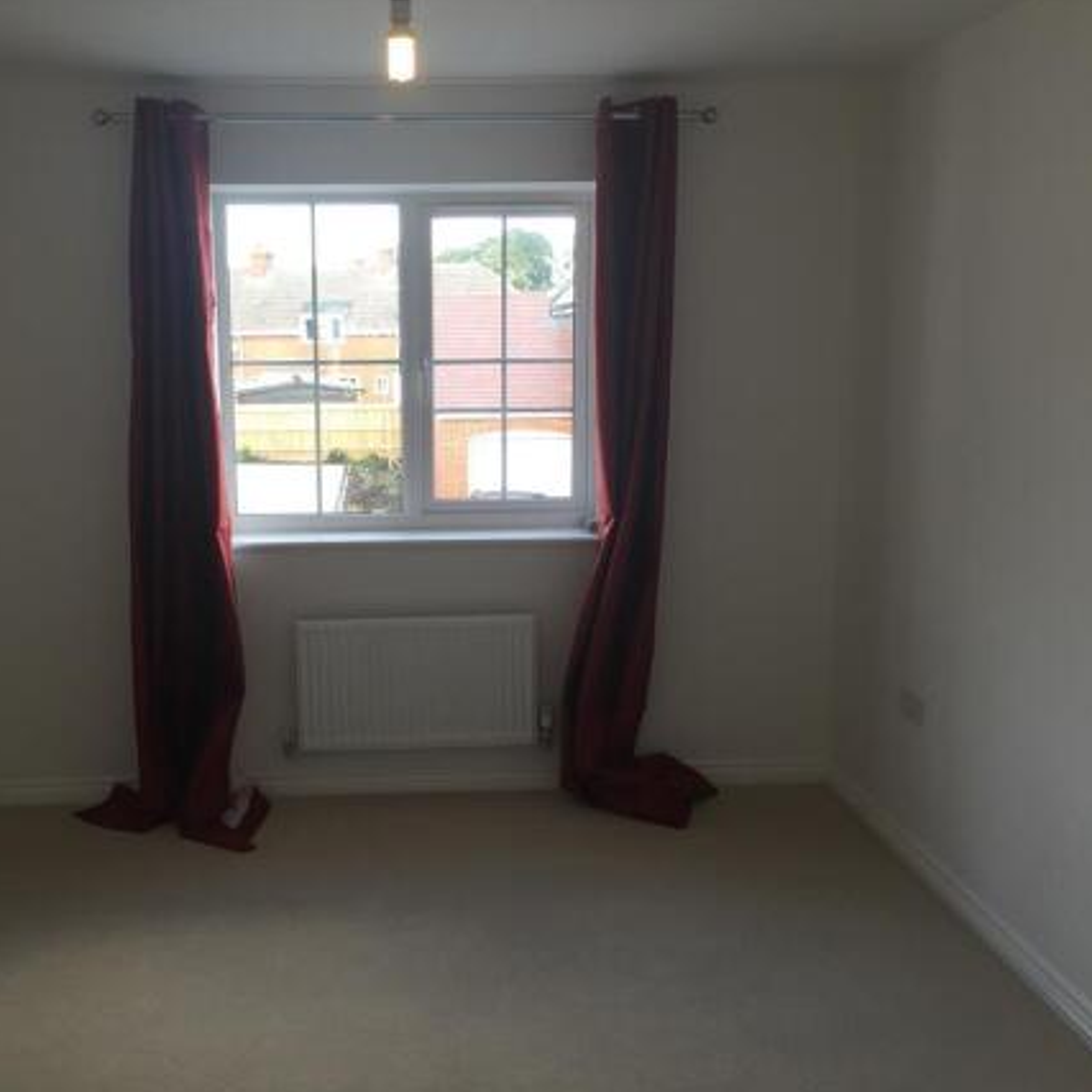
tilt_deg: -10.3
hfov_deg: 47.0
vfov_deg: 47.2
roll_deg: -0.2
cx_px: 439
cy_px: 549
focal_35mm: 35
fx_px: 1249
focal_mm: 4.15
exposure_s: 1/100
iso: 40
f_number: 2.2
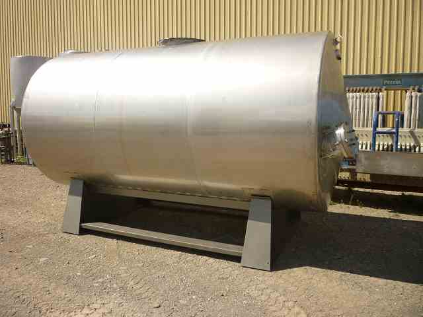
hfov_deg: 61.7
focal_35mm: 29
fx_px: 354
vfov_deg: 48.2
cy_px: 158
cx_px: 212
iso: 80
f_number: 4
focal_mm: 5.2
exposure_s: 1/640
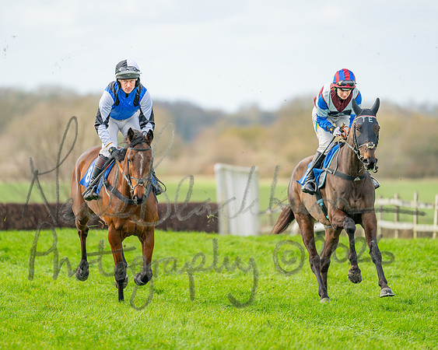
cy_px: 175
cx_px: 175
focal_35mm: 450
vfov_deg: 3.4
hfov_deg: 4.3
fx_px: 5838
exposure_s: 1/800
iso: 200
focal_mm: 400
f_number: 4.5
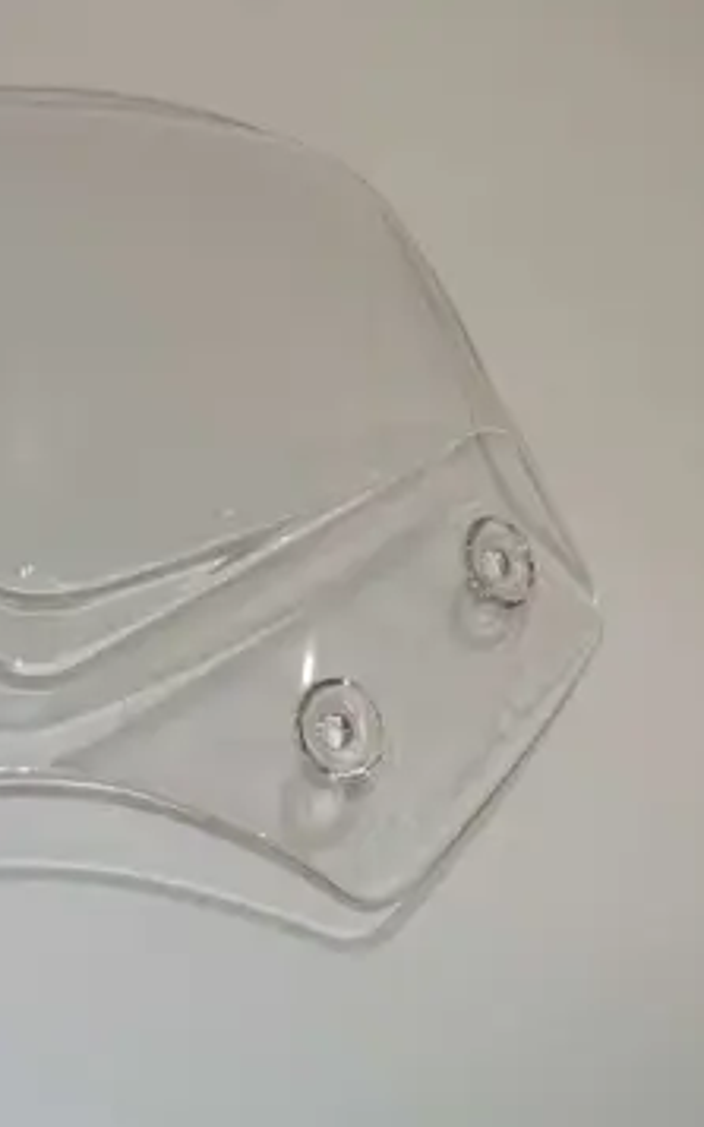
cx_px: -22
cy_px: 562
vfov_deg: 34.0
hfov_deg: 20.8
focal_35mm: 60
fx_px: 1843
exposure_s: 1/60
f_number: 4.5
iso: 200
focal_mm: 14.5
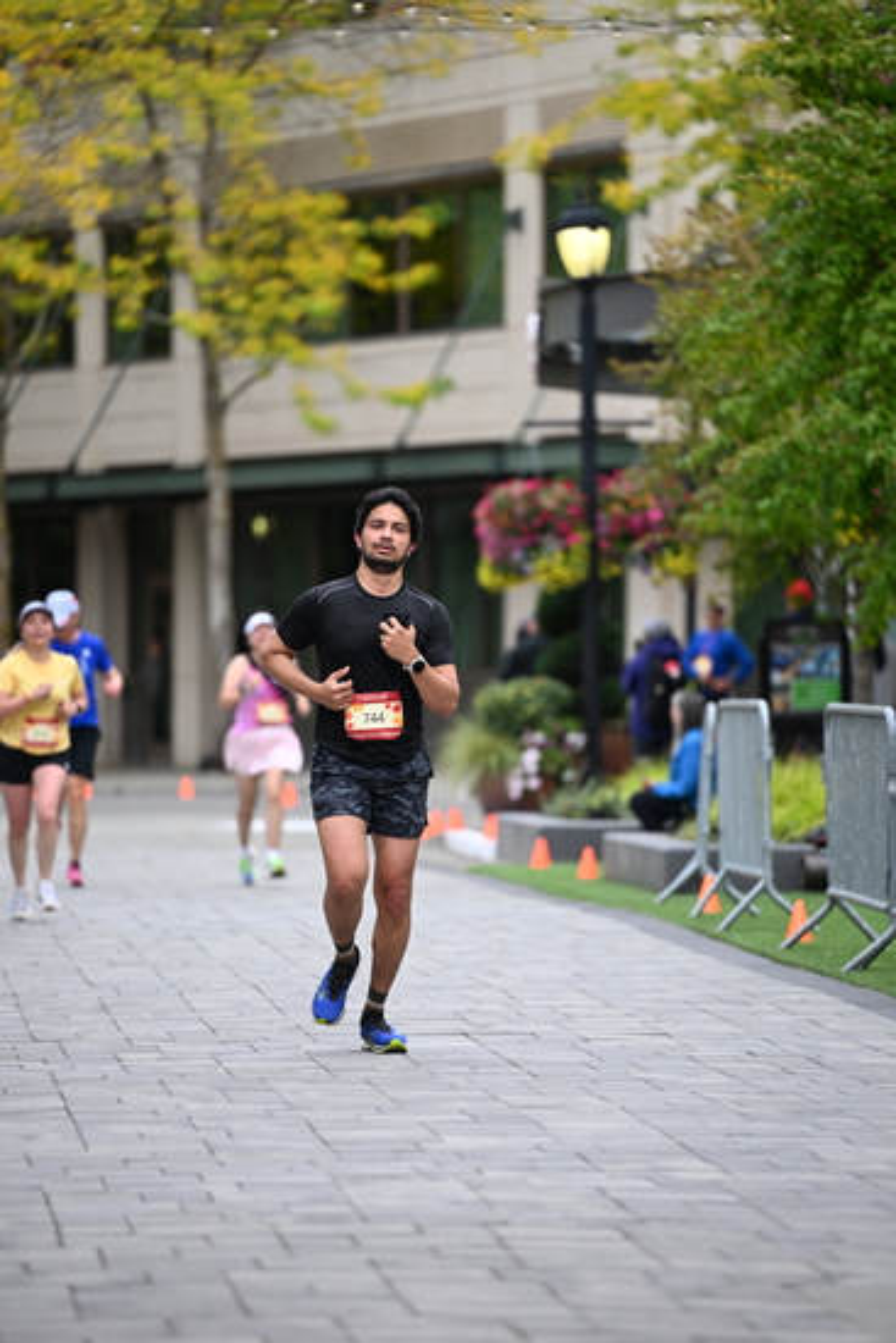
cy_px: 672
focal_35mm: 190
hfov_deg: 7.2
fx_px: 7088
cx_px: 448
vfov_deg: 10.8
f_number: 2.8
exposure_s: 1/2000
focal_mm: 190
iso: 640
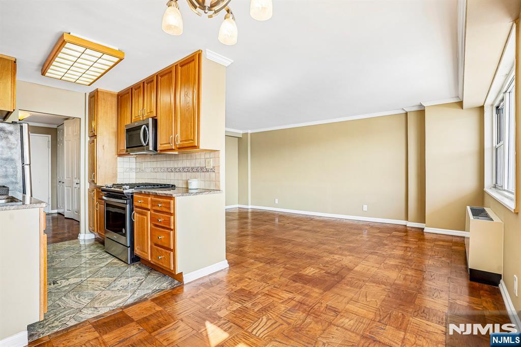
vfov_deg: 73.7
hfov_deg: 96.8
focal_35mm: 16
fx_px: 231
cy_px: 174
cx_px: 260
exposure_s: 1/30
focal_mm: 16
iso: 125
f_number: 8
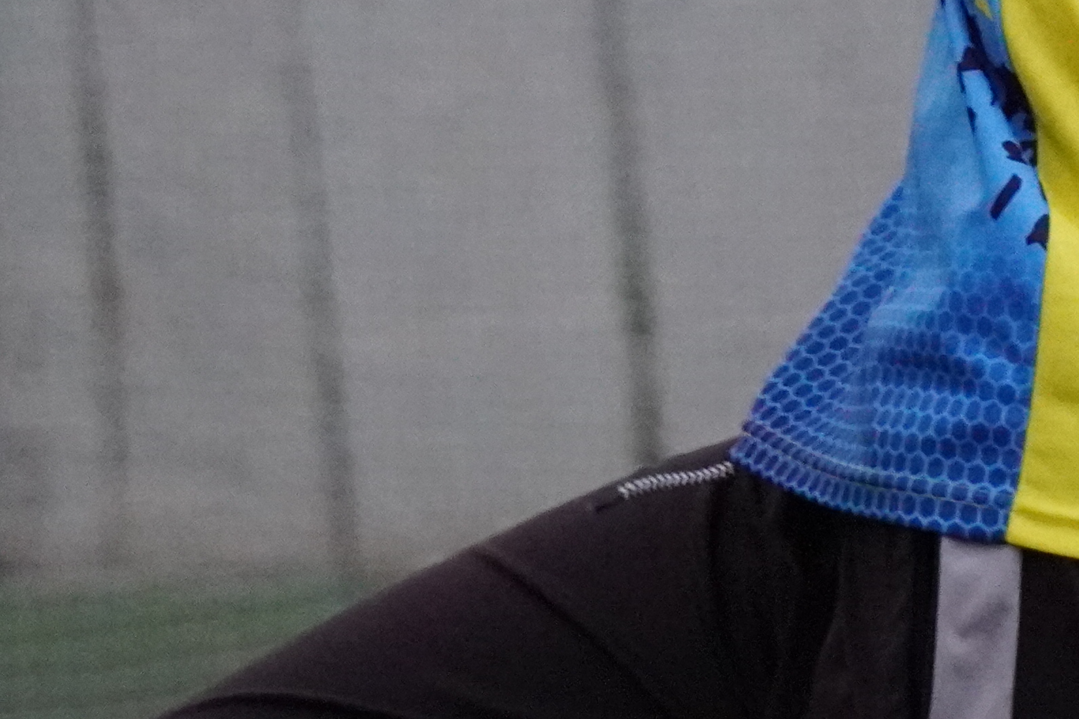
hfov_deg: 3.8
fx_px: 16150
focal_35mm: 539
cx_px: 1351
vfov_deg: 2.5
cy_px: -393
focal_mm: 95
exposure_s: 1/1000
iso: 6400
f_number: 5.6
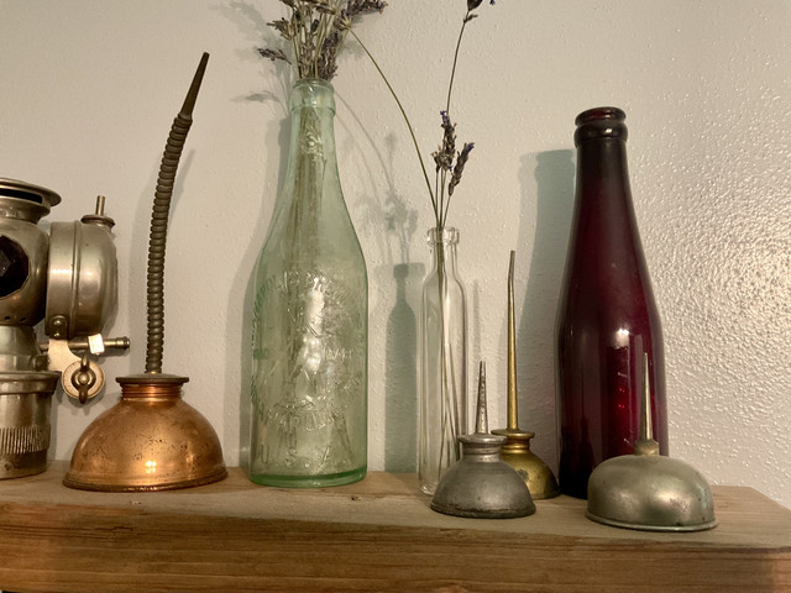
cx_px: 396
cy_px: 296
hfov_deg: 61.7
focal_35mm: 29
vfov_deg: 48.2
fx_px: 663
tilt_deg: +7.3
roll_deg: -0.3
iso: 250
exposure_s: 1/40
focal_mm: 3
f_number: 1.8
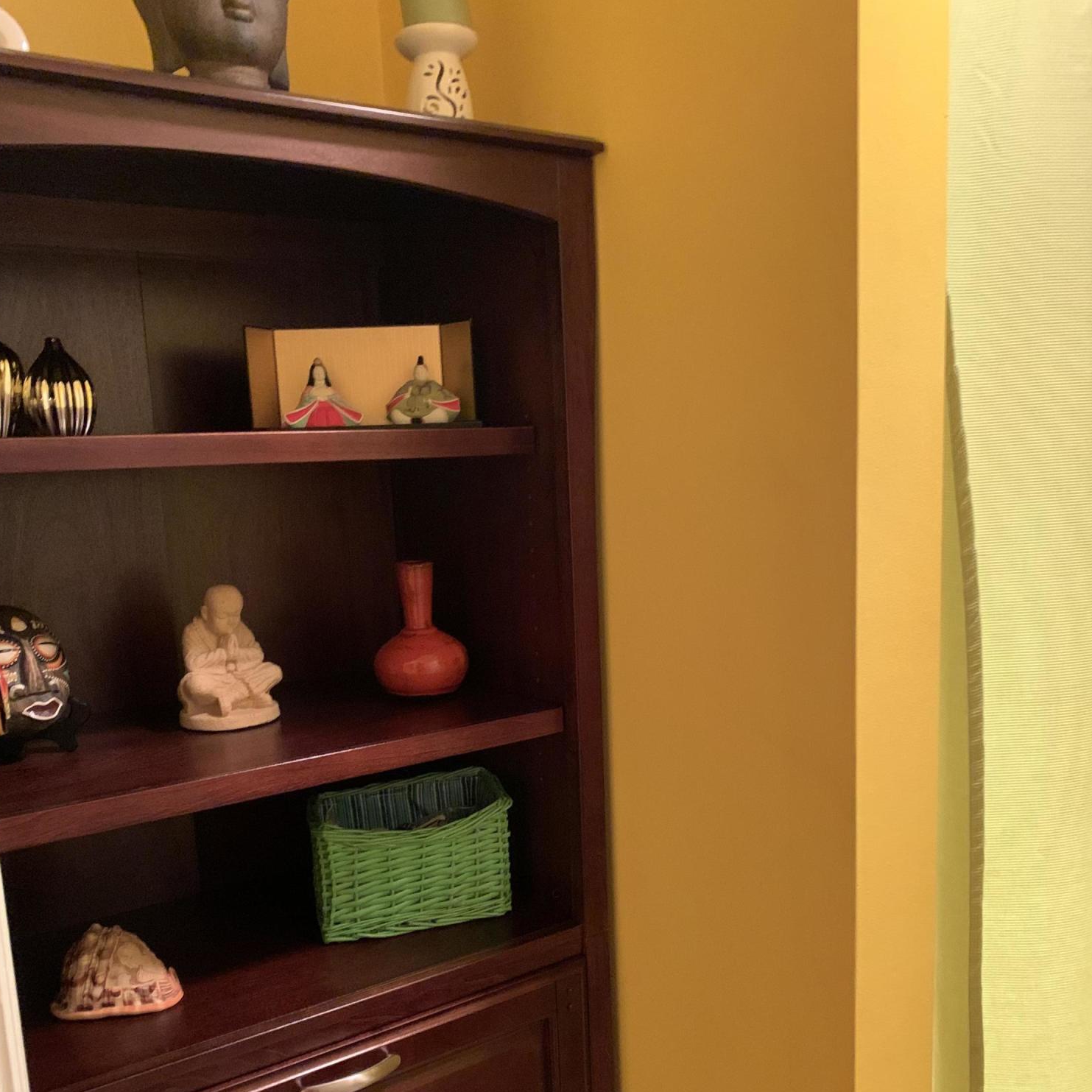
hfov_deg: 52.5
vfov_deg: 52.1
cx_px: 542
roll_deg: +3.0
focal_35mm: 31
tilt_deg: -10.2
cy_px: 665
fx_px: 1106
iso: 640
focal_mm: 4.25
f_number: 1.8
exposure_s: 1/20
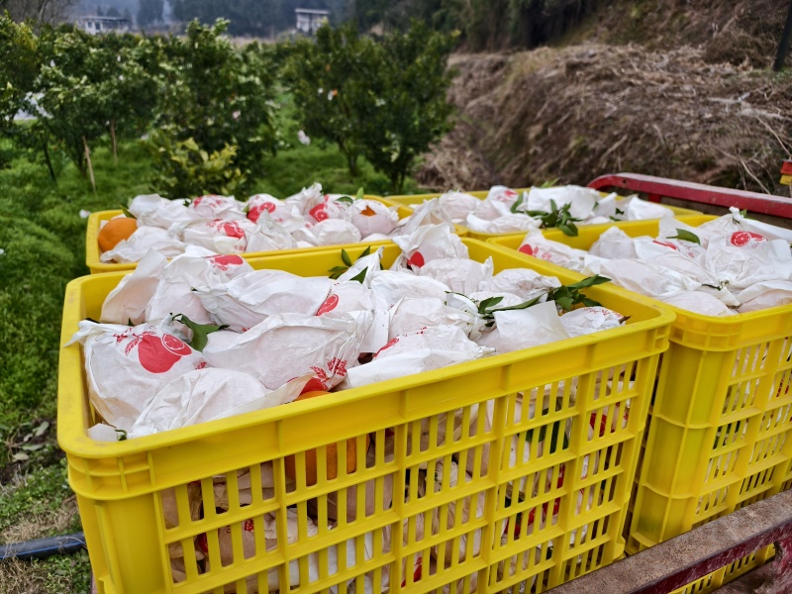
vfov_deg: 58.9
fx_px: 526
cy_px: 297
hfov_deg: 73.9
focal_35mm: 23
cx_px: 396
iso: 72
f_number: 1.57
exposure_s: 1/236
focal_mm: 5.6
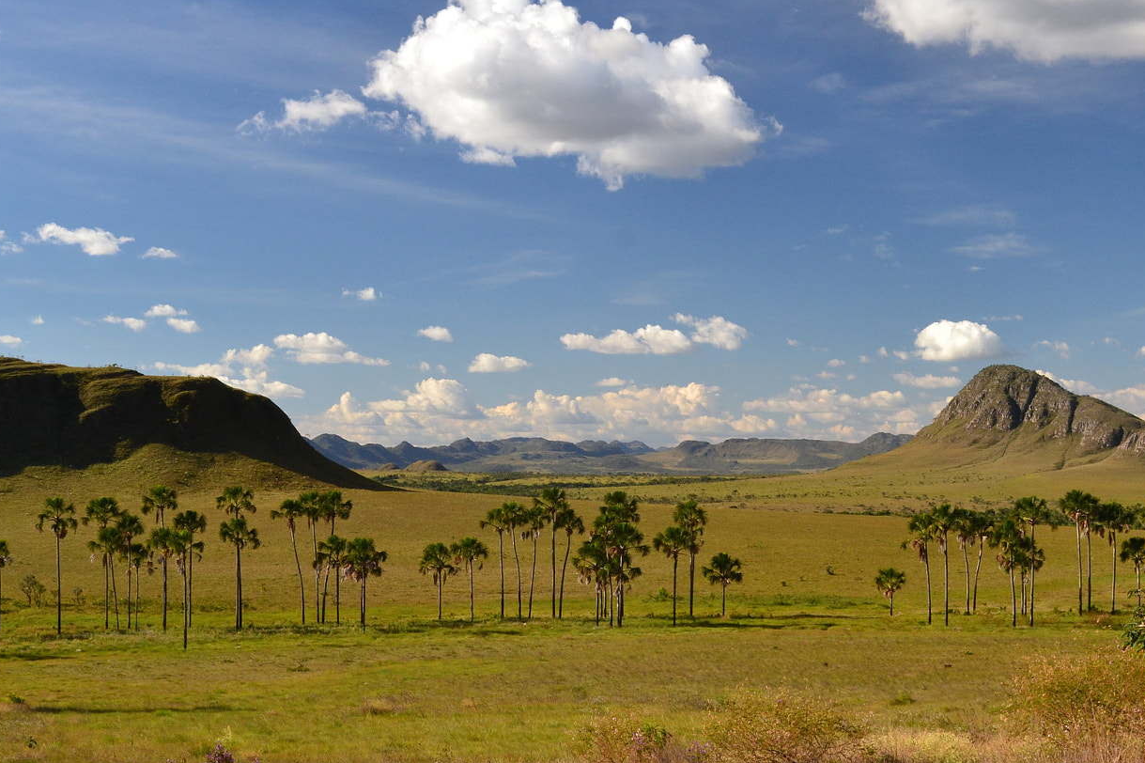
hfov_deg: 31.9
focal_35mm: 63
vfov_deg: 21.6
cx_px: 497
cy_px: 416
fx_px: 2003
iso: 400
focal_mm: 32
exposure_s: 1/80
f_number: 8
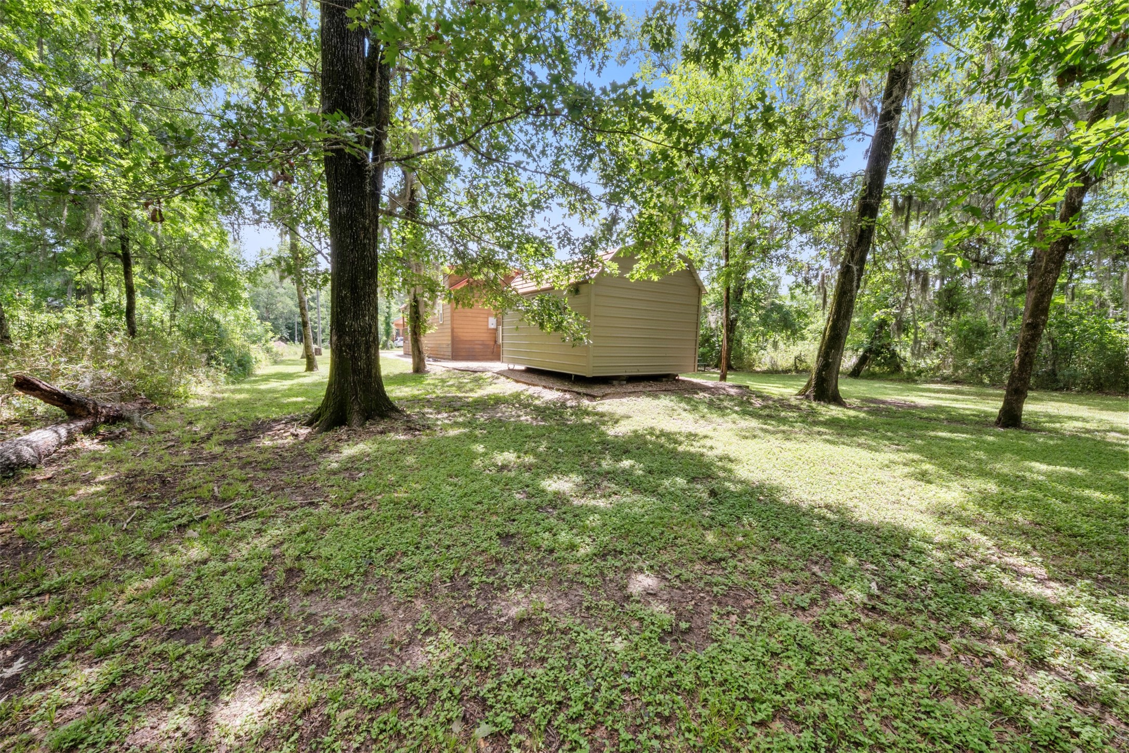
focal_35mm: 12
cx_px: 564
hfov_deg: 112.6
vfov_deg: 90.0
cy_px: 376
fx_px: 376
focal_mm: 12
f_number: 9
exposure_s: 1/6
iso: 800
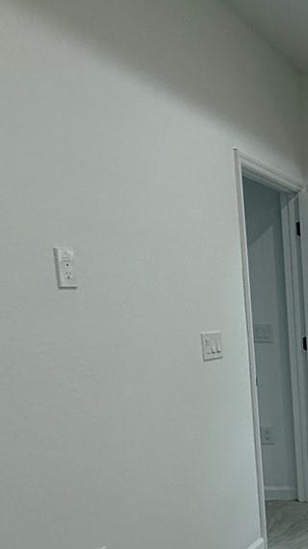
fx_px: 625
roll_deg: -1.3
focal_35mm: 43
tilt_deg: -8.3
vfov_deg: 46.2
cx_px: 617
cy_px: 388
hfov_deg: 18.3
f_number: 2.2
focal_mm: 2.22
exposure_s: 1/120
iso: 80
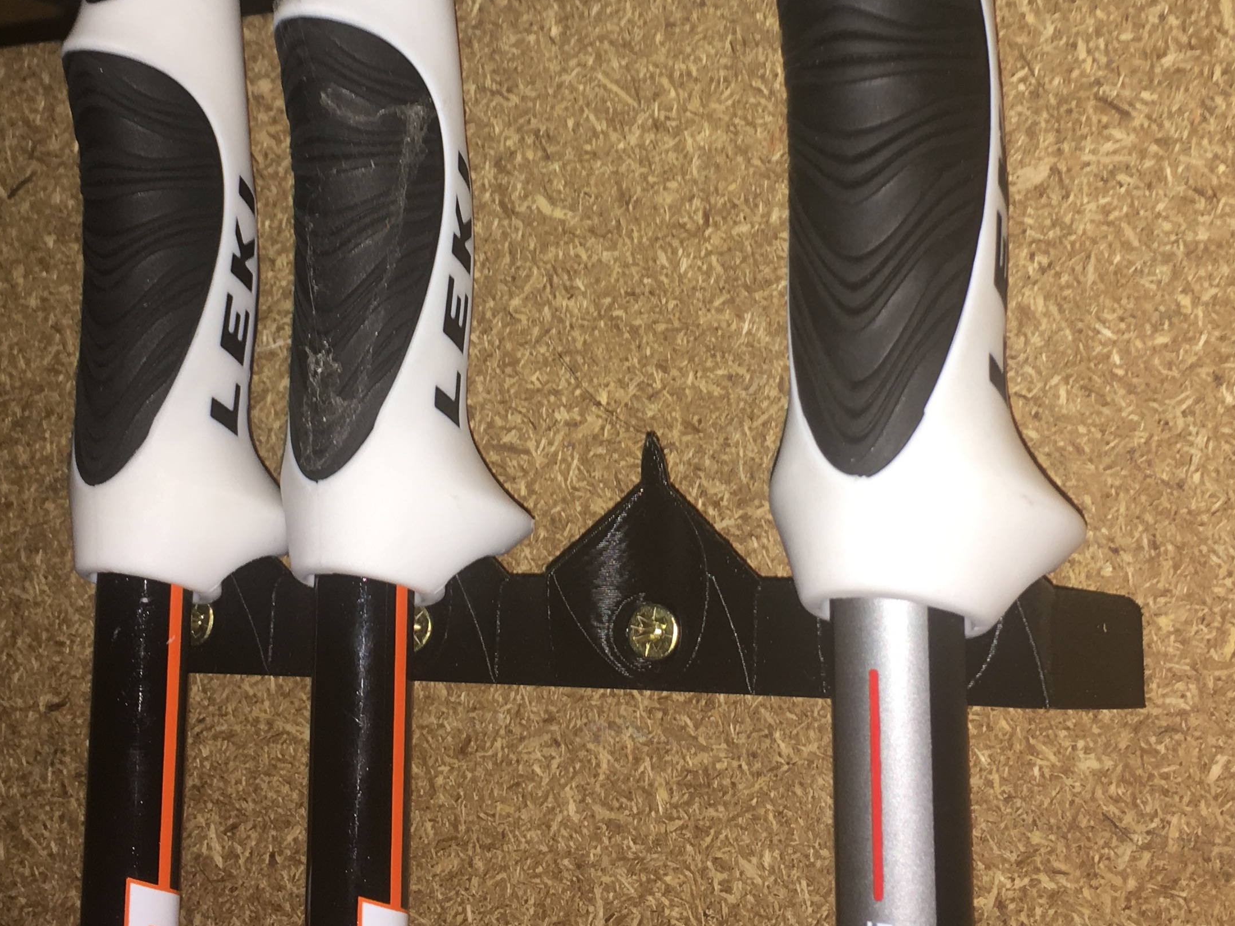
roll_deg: +0.3
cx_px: 599
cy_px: 220
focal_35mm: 54
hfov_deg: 35.5
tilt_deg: +9.1
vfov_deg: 26.6
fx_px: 1927
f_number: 2.2
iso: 25
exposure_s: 1/33
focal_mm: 4.15
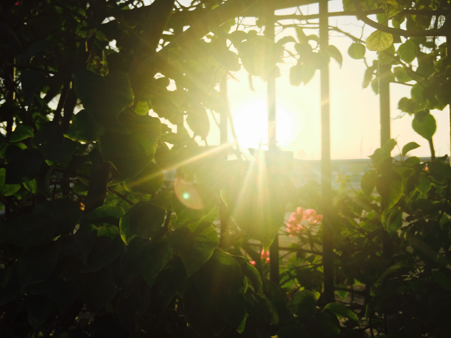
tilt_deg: +3.2
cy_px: 169
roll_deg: -0.4
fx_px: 378
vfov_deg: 48.2
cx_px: 226
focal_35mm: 29
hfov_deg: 61.7
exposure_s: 1/1130
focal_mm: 4.15
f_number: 2.2
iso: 32
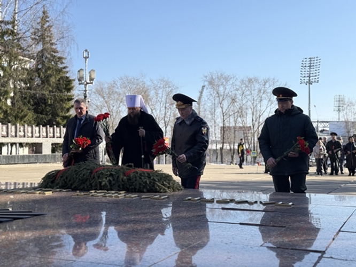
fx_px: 494
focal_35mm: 48
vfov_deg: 30.3
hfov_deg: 39.6
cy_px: 134
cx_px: 178
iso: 80
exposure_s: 1/4329
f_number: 1.78
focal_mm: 6.76
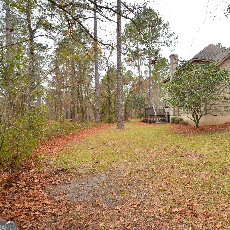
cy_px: 113
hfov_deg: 71.5
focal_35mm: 20
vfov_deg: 74.8
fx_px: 150
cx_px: 162
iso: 200
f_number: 9
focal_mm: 10
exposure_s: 1/50
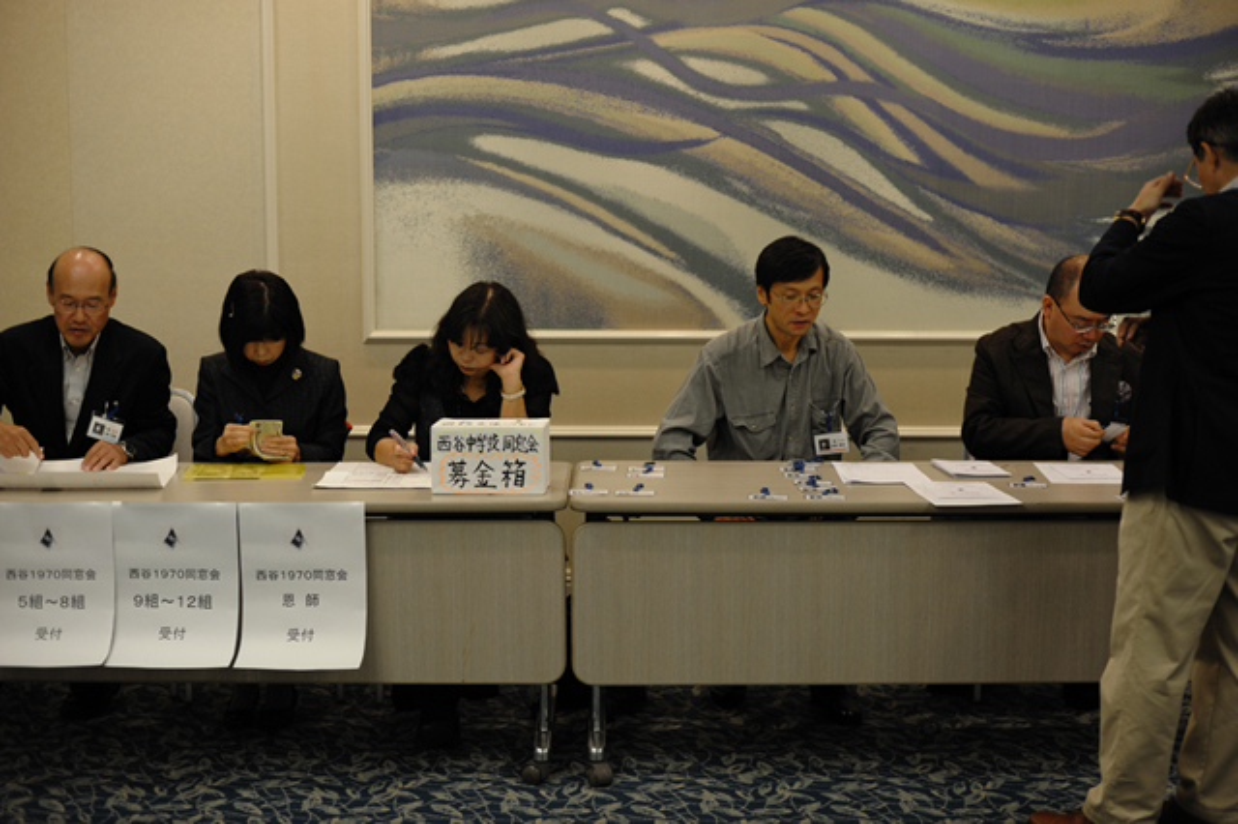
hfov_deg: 39.6
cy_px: 412
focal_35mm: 50
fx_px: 1718
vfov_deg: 27.0
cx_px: 619
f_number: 2.8
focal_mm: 50
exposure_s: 1/100
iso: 450
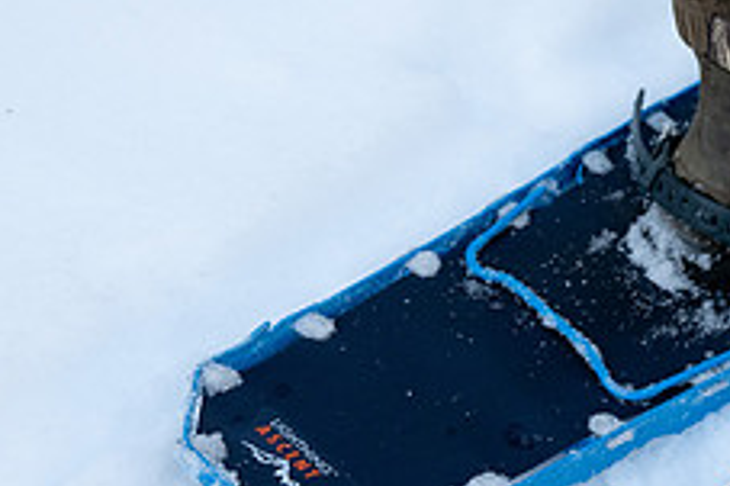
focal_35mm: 132
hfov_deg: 15.1
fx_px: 2675
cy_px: 272
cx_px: 846
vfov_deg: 10.4
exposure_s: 1/500
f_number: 5
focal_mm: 47
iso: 400
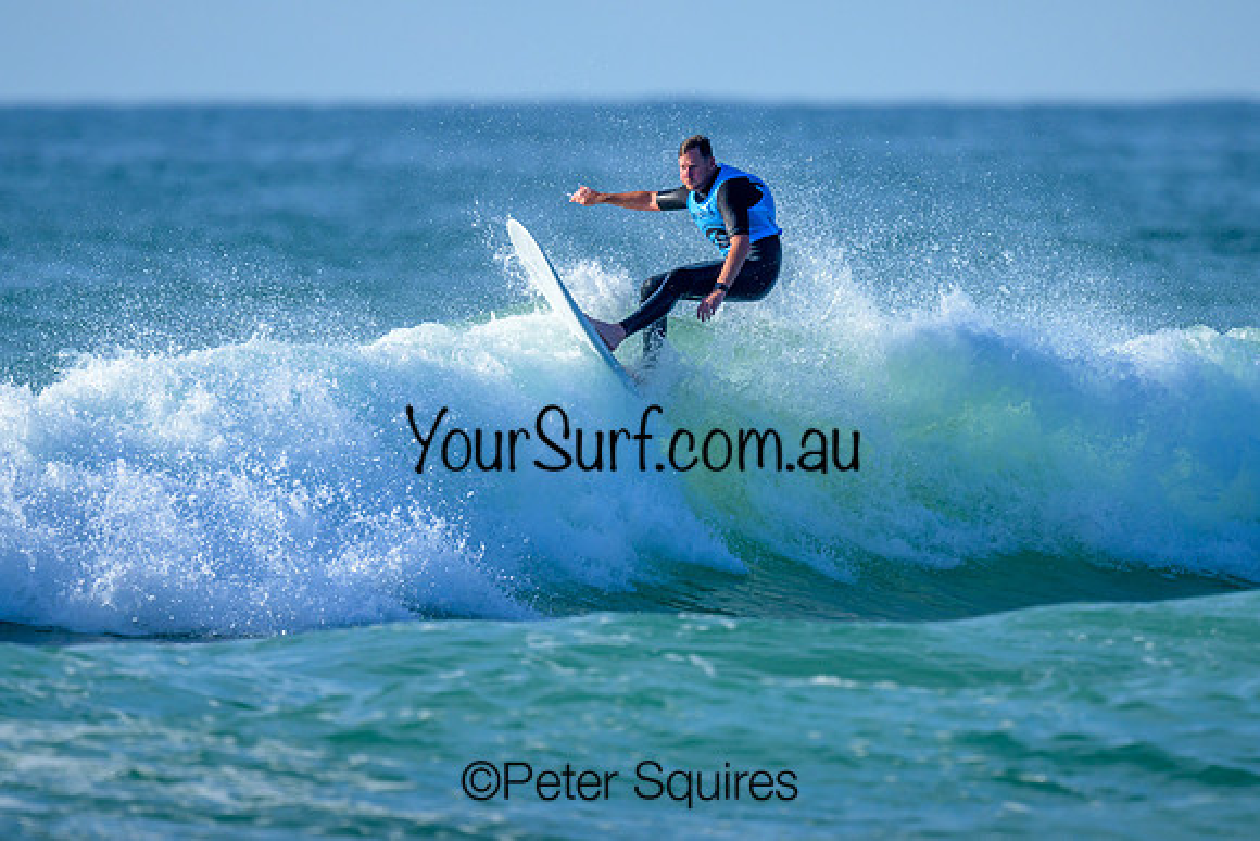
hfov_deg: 1.9
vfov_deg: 1.3
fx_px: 38506
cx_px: 602
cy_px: 360
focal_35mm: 1100
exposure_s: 1/2000
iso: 320
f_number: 6.3
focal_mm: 800
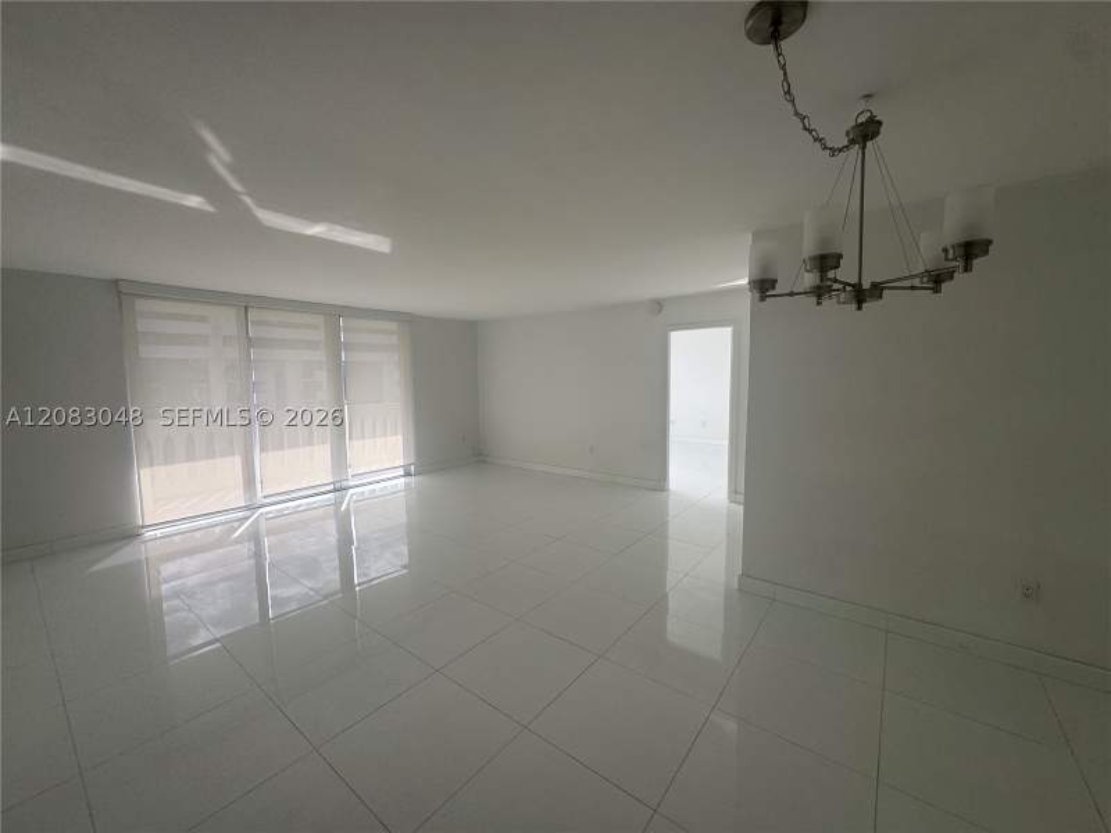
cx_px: 556
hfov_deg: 102.1
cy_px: 416
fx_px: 449
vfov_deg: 85.7
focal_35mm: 14
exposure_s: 1/174
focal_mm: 2.22
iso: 40
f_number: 2.2
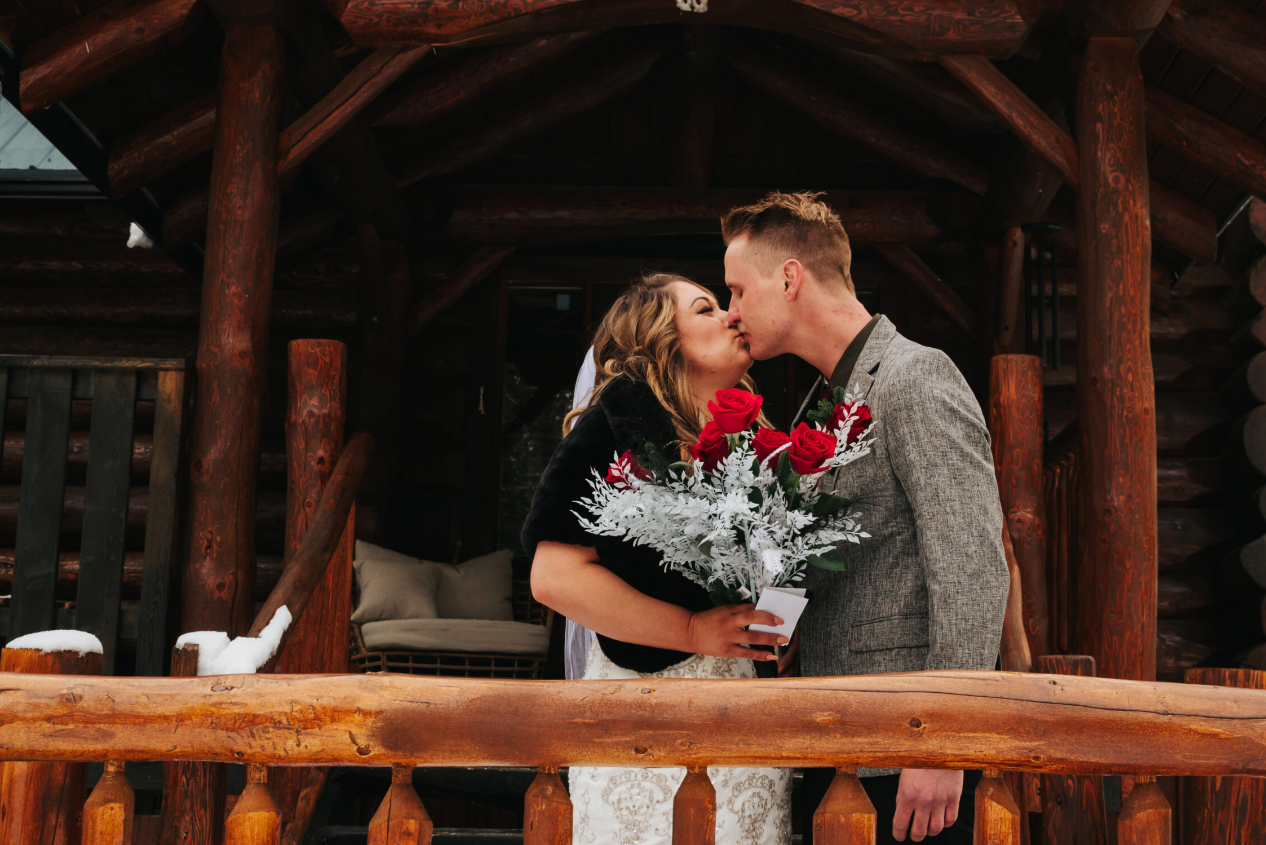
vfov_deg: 23.8
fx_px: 2005
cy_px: 364
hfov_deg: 35.0
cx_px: 693
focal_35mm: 57
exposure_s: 1/160
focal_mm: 50
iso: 640
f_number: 10
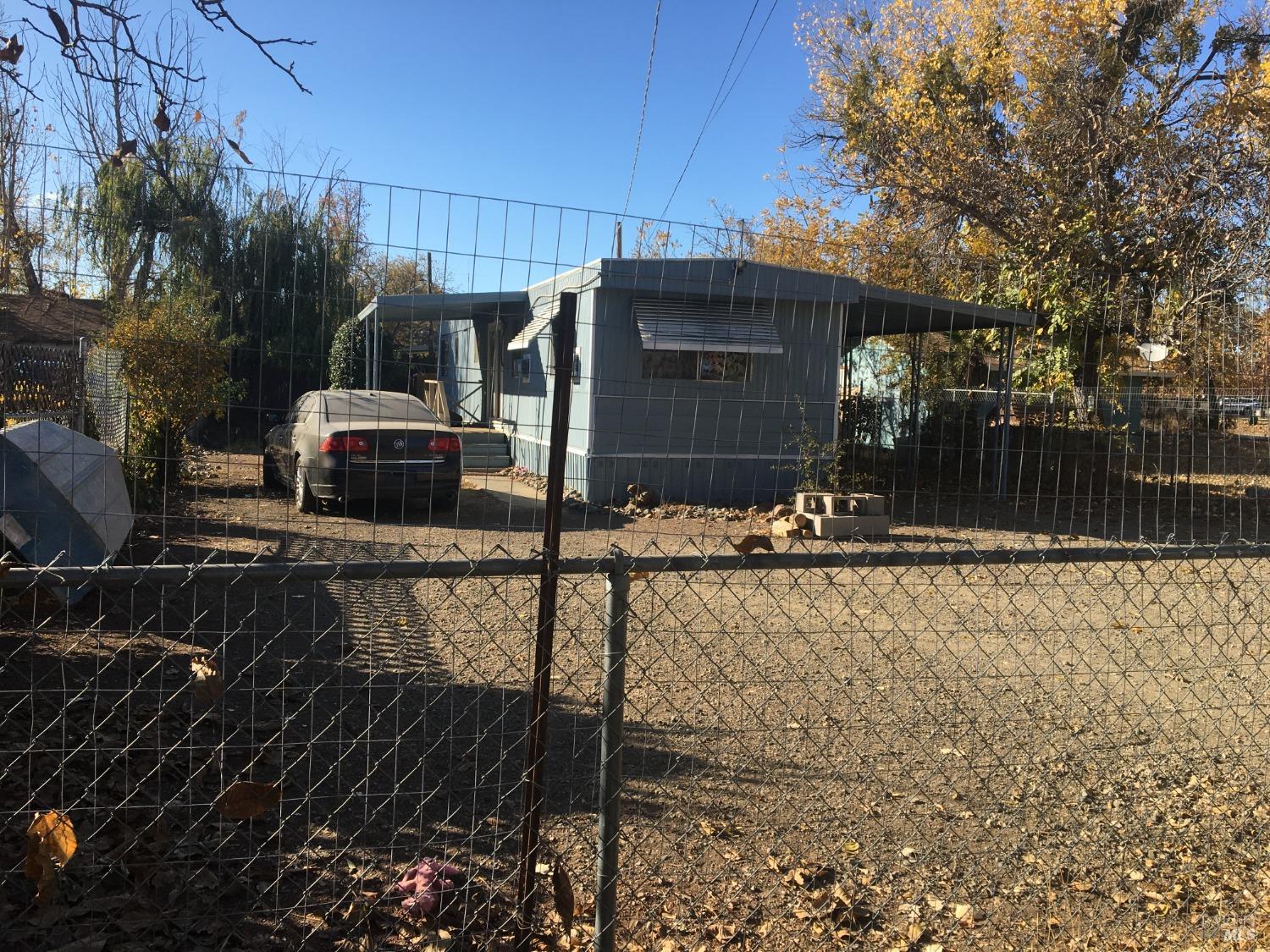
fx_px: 1064
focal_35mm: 29
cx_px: 635
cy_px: 476
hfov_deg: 61.7
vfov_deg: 48.2
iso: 25
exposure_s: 1/1099
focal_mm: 4.15
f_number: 2.2
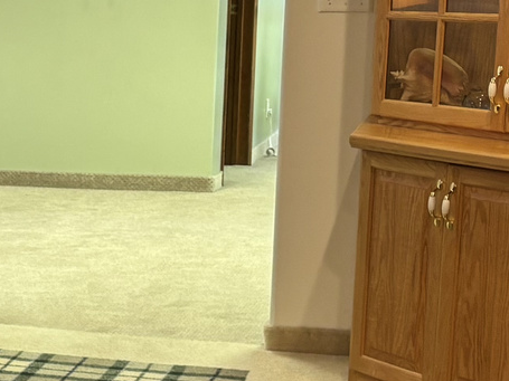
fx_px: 1720
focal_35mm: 117
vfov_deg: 12.6
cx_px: -309
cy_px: 286
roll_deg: +0.7
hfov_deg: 15.3
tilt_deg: -11.5
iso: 80
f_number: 1.6
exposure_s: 1/60
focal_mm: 5.96
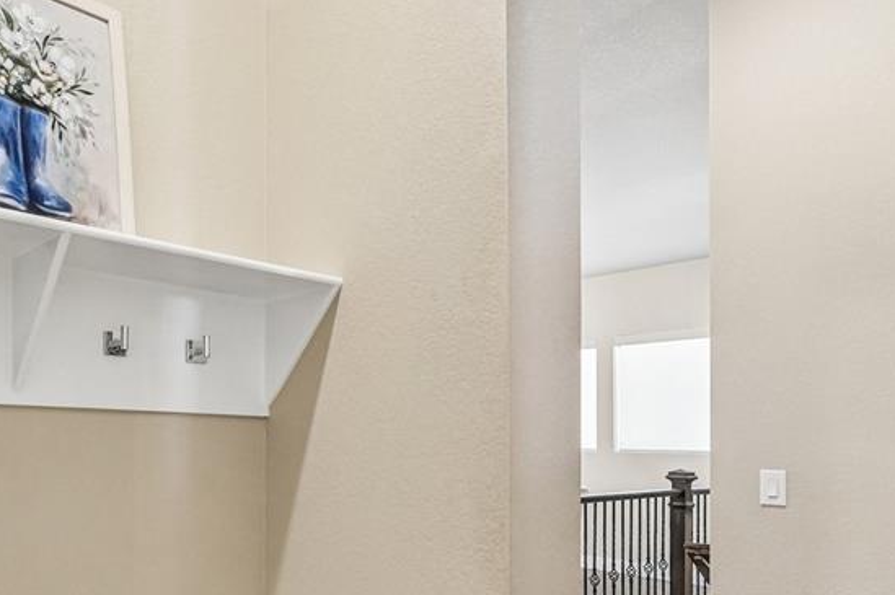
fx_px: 723
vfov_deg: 43.3
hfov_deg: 62.0
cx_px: 303
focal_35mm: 29
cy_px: 448
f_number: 8
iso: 800
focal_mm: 10.4
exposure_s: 1/8
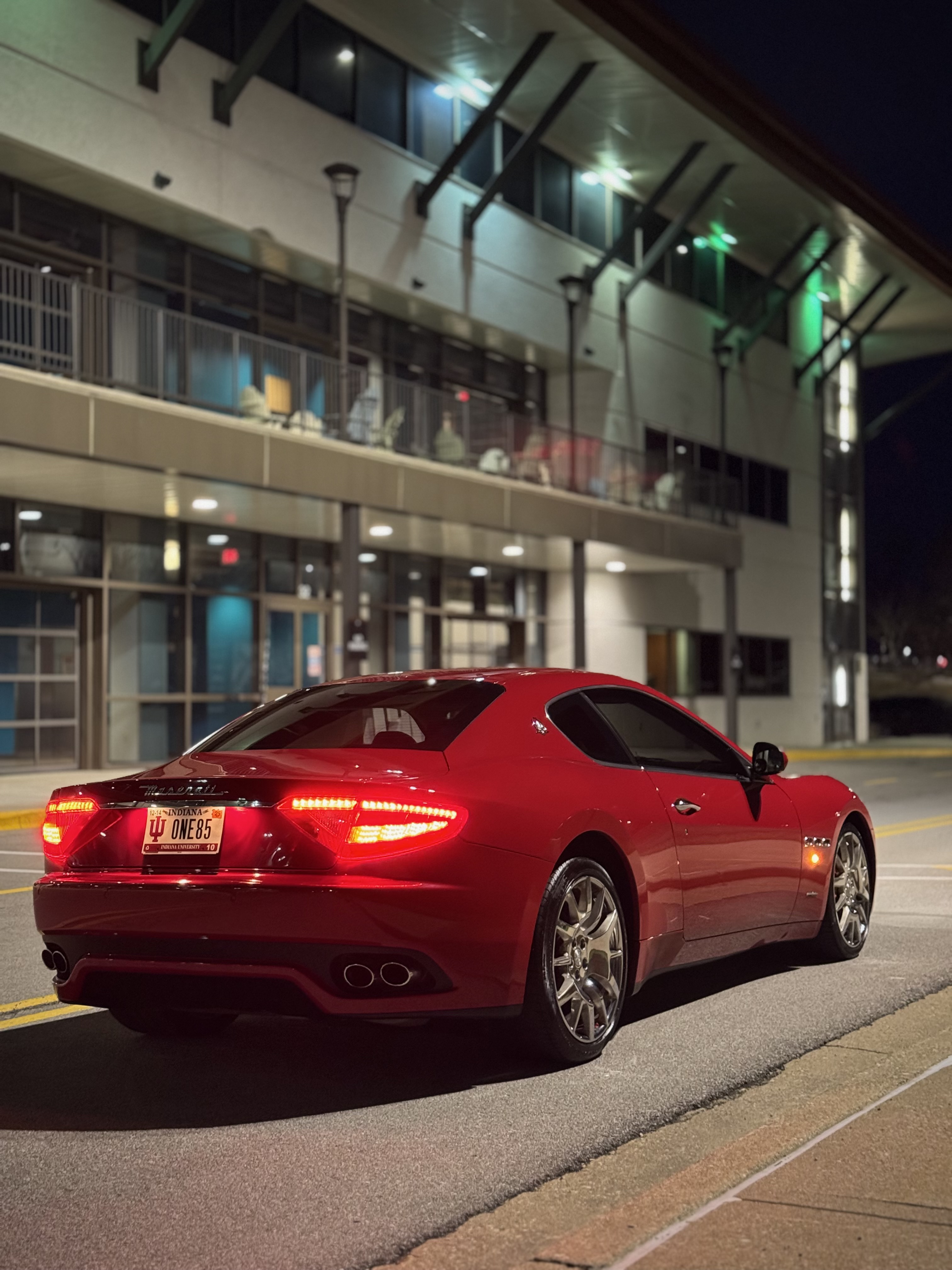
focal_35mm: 48
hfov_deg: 30.3
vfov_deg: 39.7
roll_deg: +0.1
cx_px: 476
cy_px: 635
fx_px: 1760
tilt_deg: +2.4
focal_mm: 6.76
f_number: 1.78
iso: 800
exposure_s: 1/30
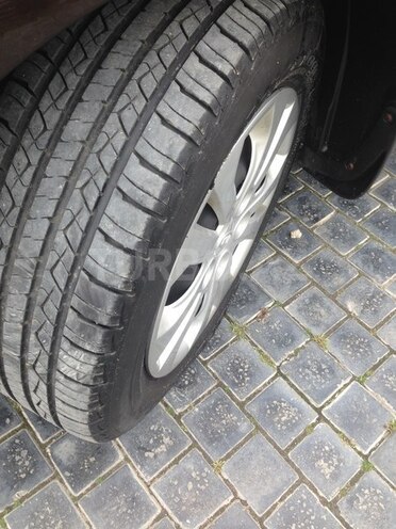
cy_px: 264
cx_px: 198
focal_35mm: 33
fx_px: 503
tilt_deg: -53.7
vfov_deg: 55.4
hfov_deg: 42.9
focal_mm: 4.12
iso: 50
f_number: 2.4
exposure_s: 1/128
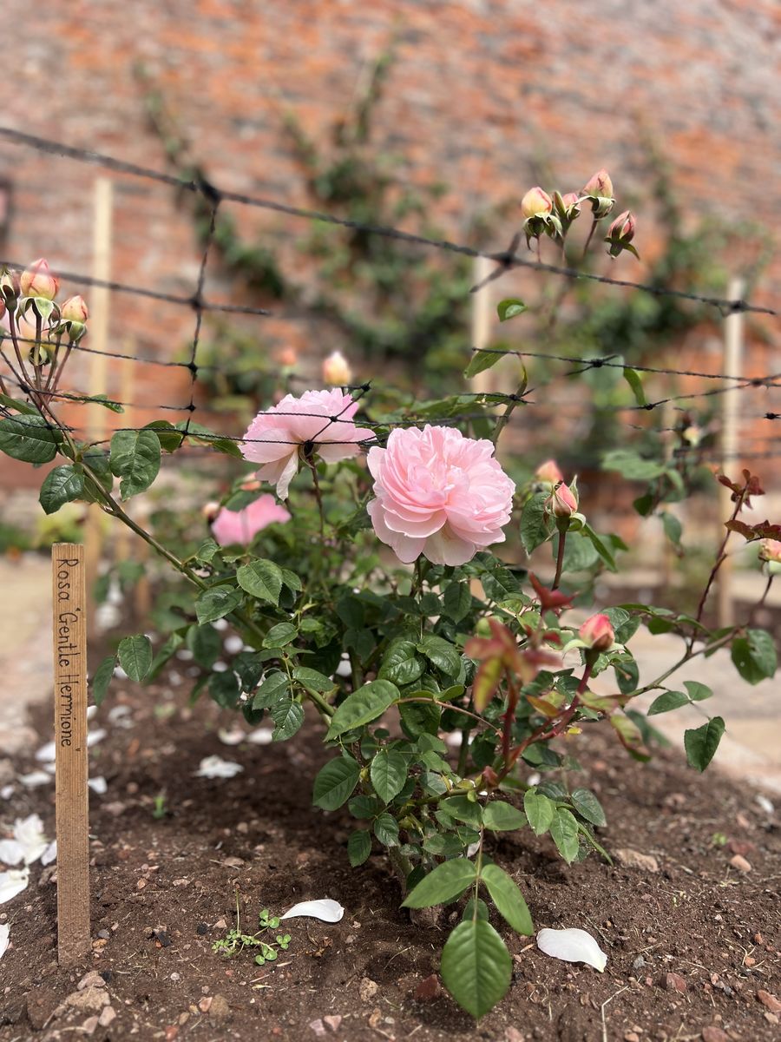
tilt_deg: +0.7
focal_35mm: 26
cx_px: 390
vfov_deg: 67.3
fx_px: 782
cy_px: 521
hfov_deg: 53.1
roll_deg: -0.3
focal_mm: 5.7
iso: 50
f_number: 1.5
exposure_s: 1/2353
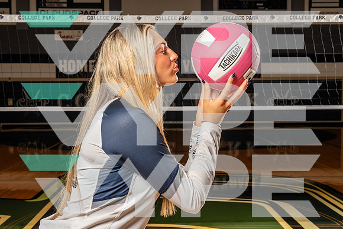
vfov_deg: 27.0
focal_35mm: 50
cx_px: 172
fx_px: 476
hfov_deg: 39.6
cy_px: 114
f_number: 11
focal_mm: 50
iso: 640
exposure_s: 1/250
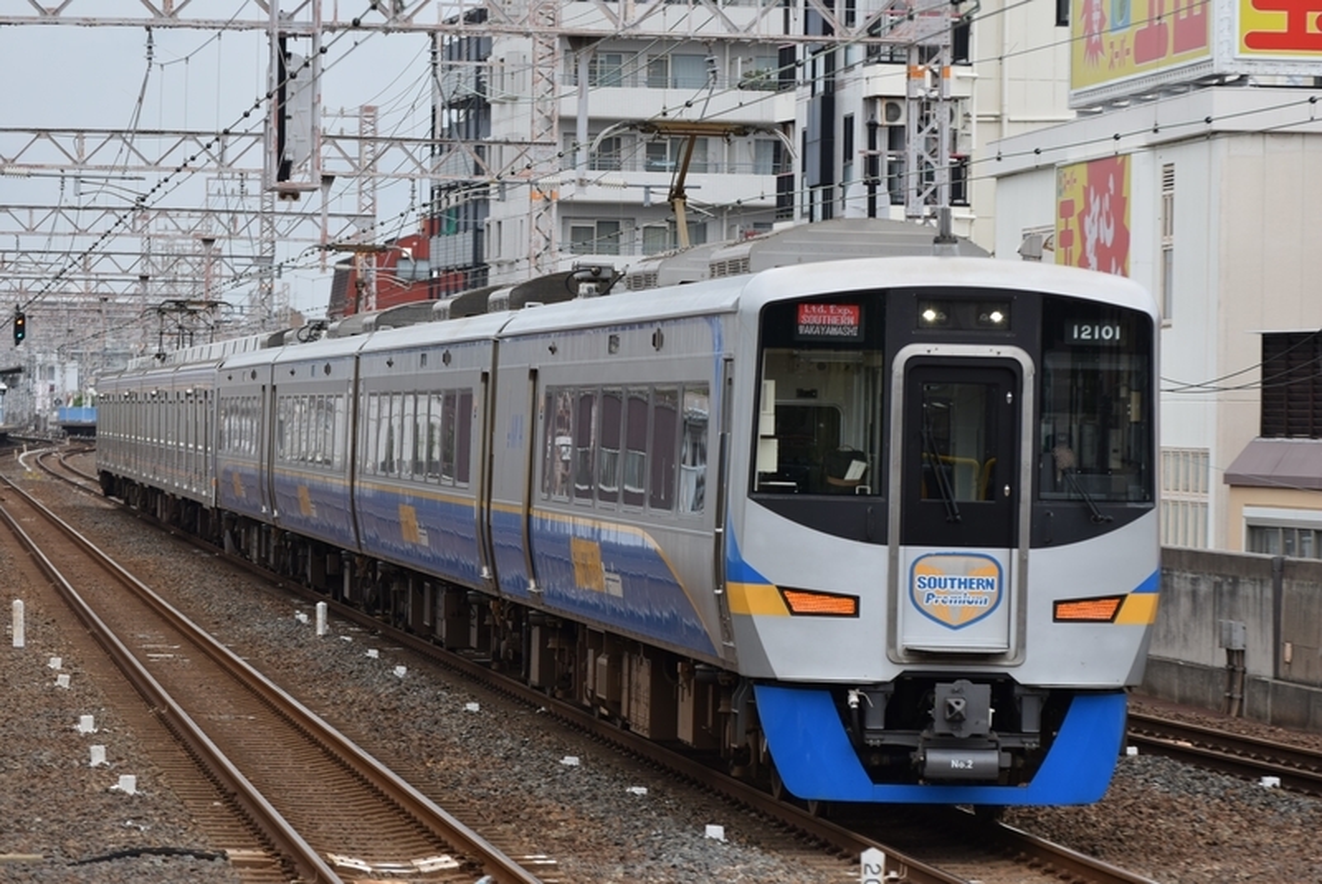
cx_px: 661
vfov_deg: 6.3
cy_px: 442
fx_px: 7994
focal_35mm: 218
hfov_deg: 9.5
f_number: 5
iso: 100
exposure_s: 1/400
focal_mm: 145
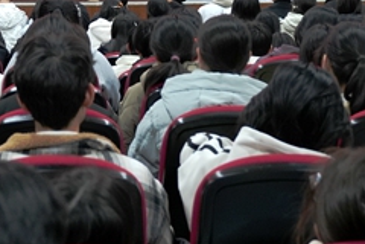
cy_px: -29
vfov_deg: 15.4
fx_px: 872
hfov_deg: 23.3
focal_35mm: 86
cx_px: 76
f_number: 4
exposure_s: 1/160
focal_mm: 31
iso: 800
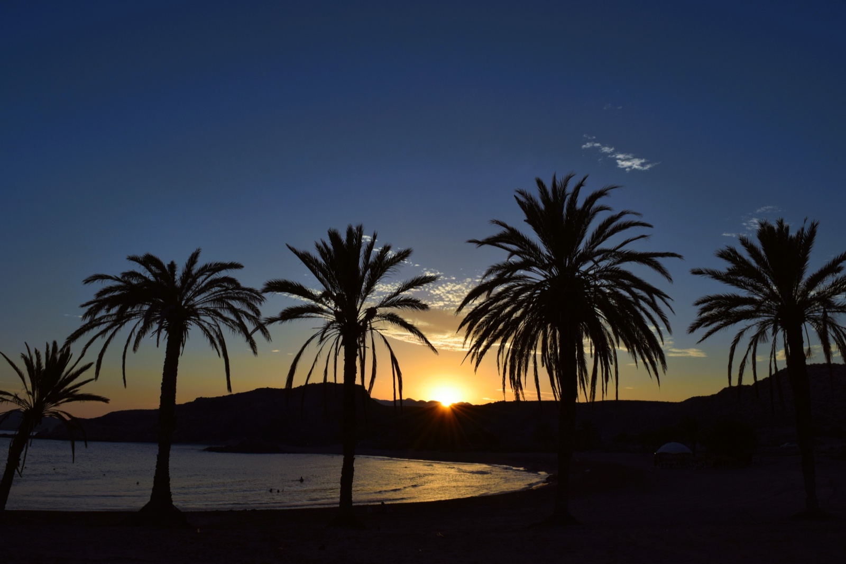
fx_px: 634
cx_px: 423
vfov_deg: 47.9
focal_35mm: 27
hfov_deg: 67.4
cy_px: 282
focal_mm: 18
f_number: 14
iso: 200
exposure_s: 1/800
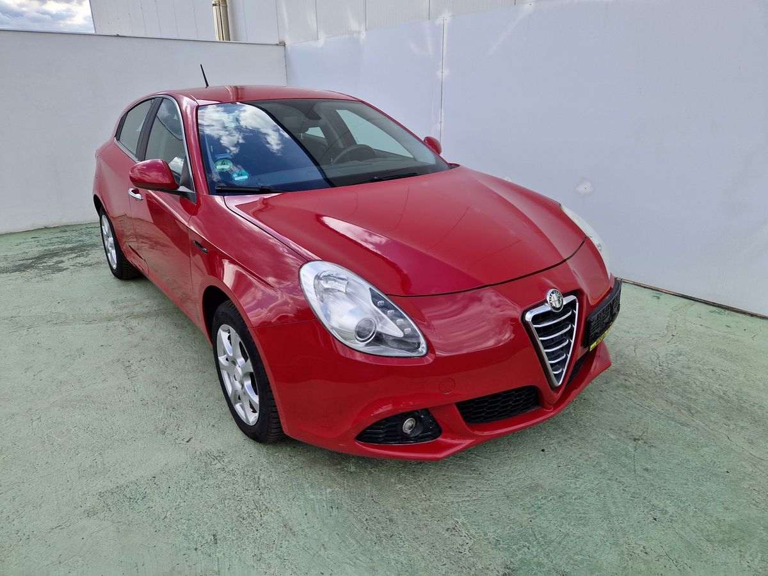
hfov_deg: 73.9
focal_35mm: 23
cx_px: 384
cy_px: 288
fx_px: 510
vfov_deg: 58.9
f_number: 1.8
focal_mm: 5.4
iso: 50
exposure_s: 1/606
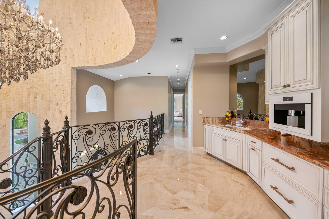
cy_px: 110
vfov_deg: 81.2
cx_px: 164
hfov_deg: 104.3
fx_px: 128
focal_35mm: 14
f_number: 5.6
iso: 320
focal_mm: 14
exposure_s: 1/30
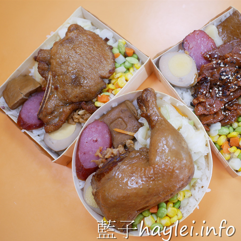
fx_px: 284
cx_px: 161
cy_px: 122
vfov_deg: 46.0
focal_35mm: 36
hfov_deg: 45.3
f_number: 1.7
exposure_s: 1/80
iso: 200
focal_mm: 15
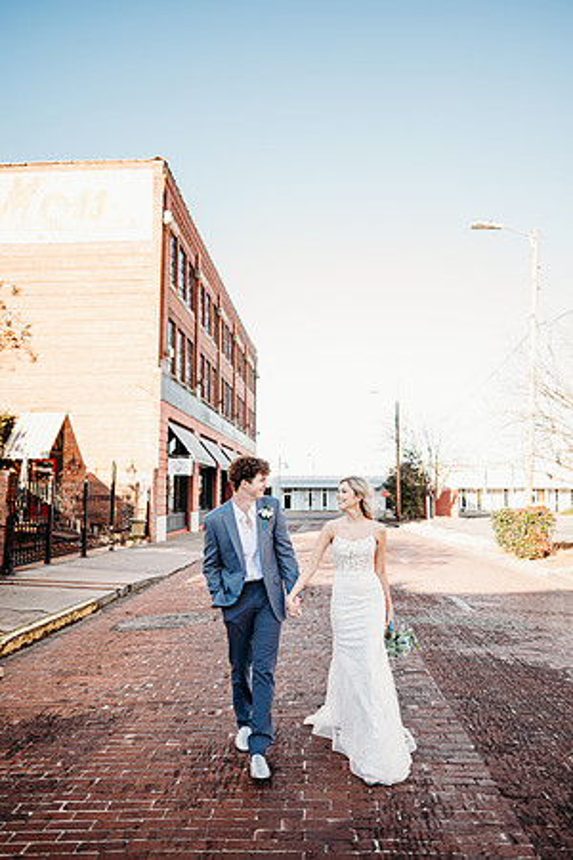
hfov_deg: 53.1
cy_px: 430
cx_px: 286
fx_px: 573
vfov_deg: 73.7
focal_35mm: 24
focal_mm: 24
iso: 100
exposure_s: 1/400
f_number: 2
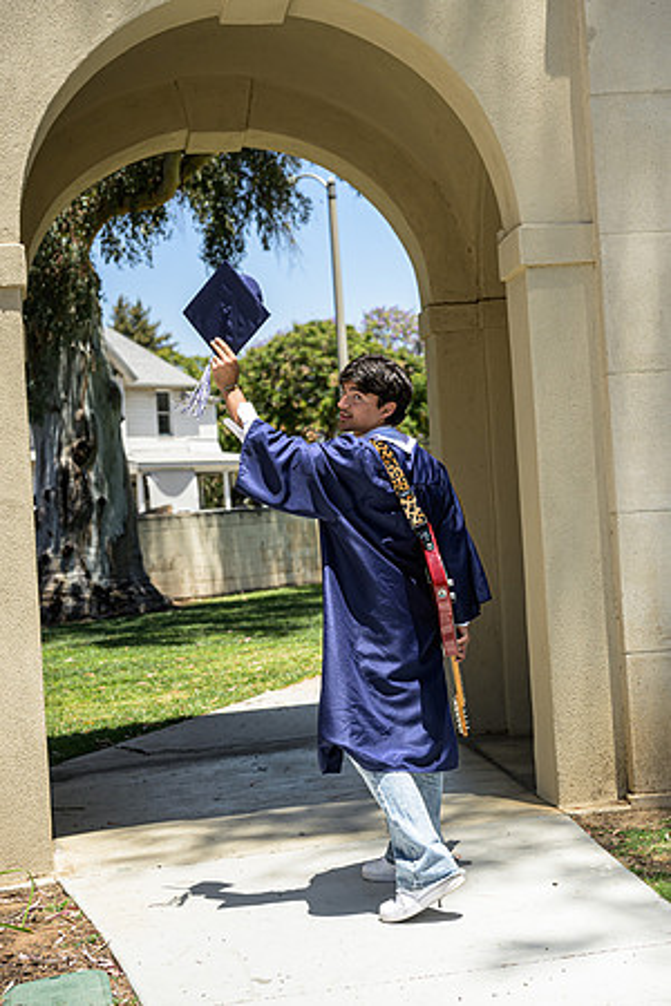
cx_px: 336
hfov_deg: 25.5
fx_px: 1482
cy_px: 503
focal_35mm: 53
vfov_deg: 37.5
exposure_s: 1/5000
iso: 800
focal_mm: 53
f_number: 4
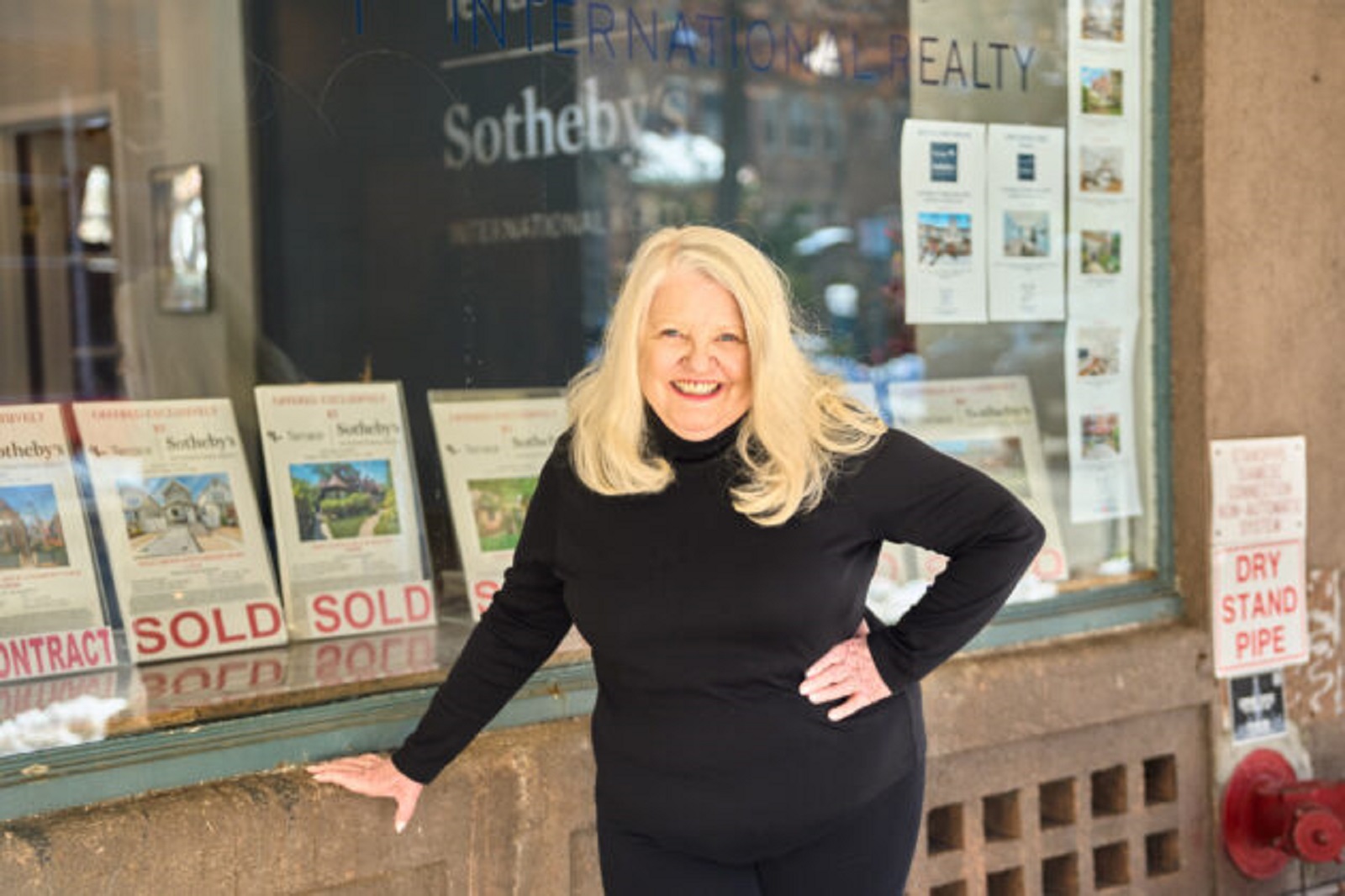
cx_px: 672
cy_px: 448
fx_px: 2327
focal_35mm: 62
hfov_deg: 32.2
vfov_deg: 21.8
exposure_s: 1/640
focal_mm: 62.3
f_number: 2.8
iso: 640
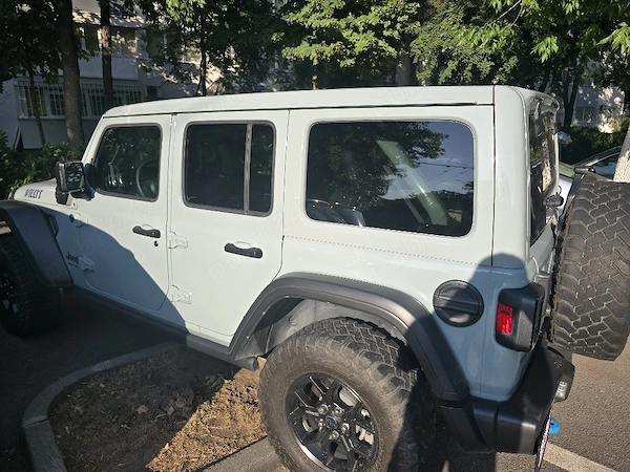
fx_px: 419
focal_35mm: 23
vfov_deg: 58.9
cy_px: 236
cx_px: 315
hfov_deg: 73.9
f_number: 1.7
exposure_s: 1/345
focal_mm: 6.3
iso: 12
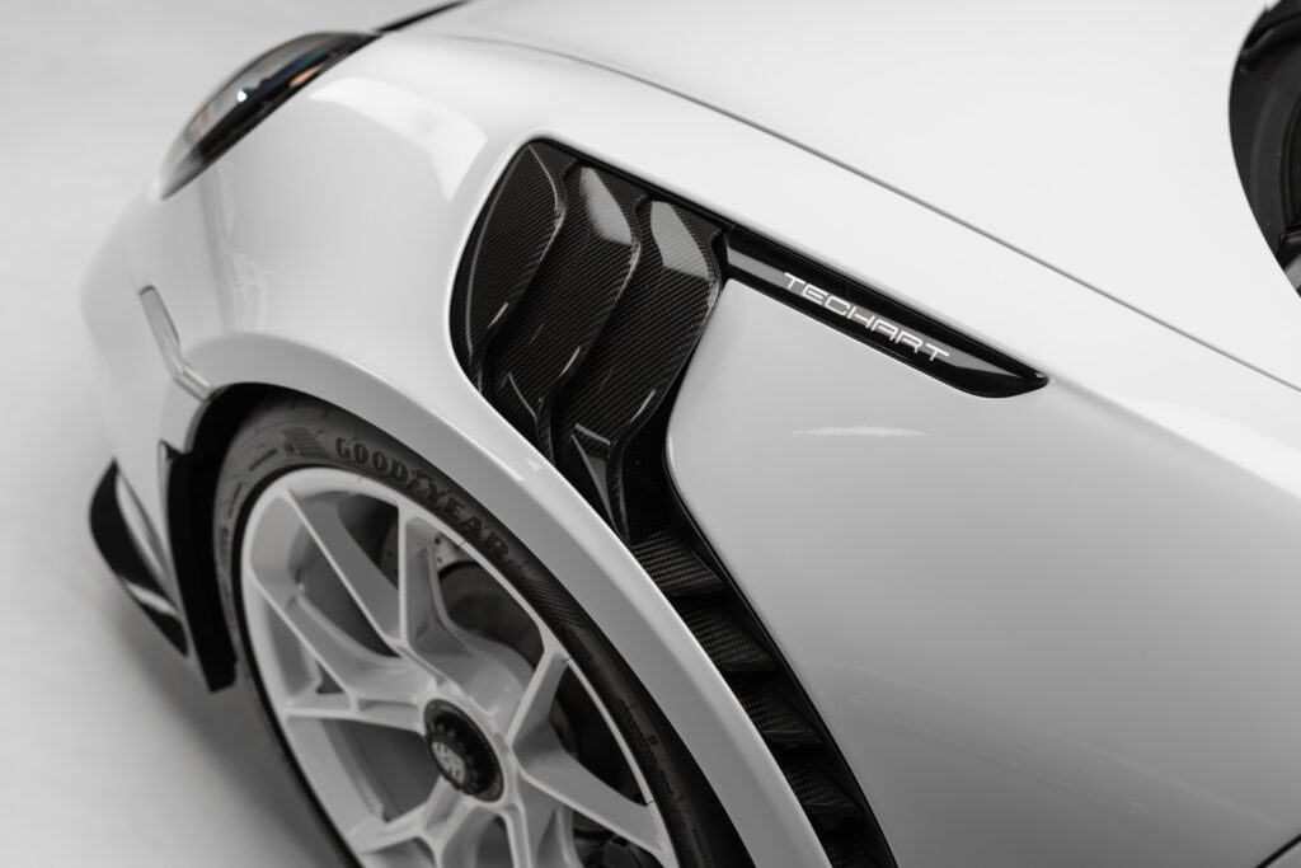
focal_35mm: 35
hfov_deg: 54.4
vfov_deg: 37.9
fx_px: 1265
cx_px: 650
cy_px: 434
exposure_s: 1/60
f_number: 4
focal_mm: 35
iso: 500
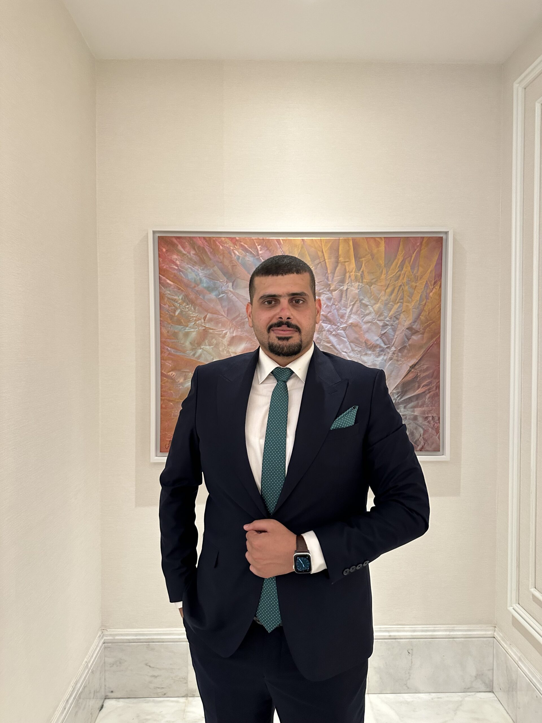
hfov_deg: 56.8
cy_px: 362
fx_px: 501
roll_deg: -0.1
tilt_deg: -2.0
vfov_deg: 71.6
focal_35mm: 24
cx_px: 271
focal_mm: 6.86
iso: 500
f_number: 1.78
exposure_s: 1/60
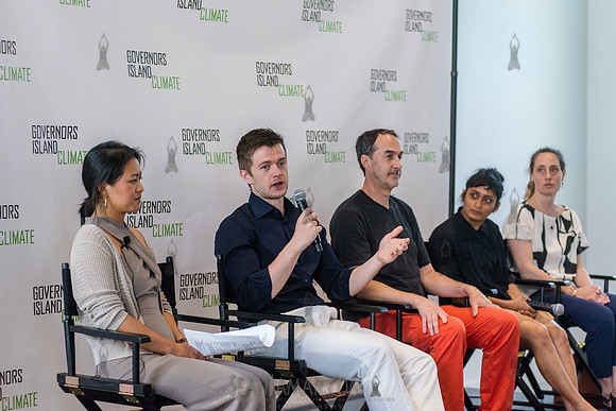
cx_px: 308
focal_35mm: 80
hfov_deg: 25.2
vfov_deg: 17.0
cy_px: 206
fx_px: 1375
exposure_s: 1/500
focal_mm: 80
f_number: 3.5
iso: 4000
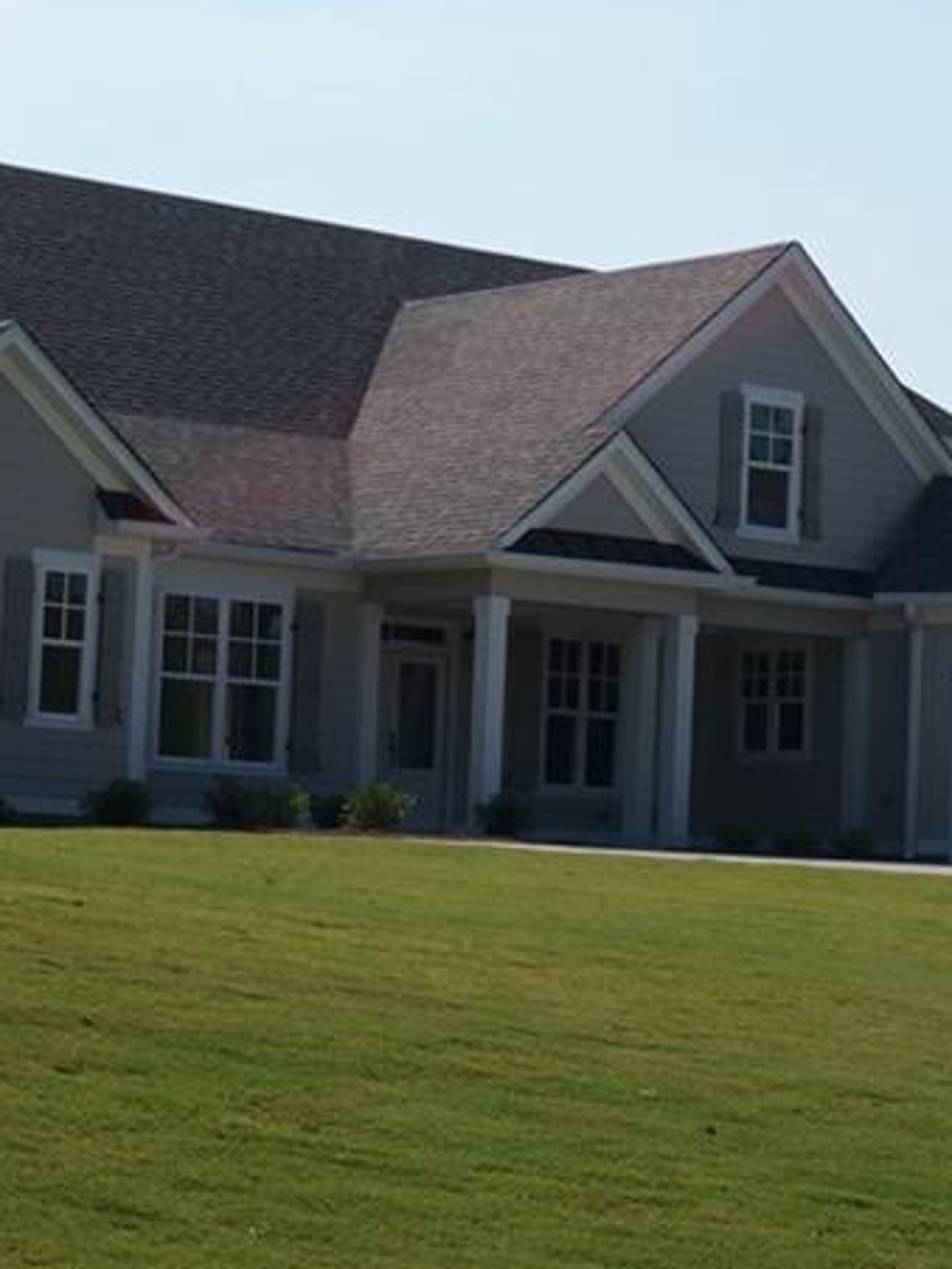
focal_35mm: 101
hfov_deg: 14.6
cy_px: 604
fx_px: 3707
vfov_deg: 19.4
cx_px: 694
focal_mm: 31
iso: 100
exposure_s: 1/160
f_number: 16
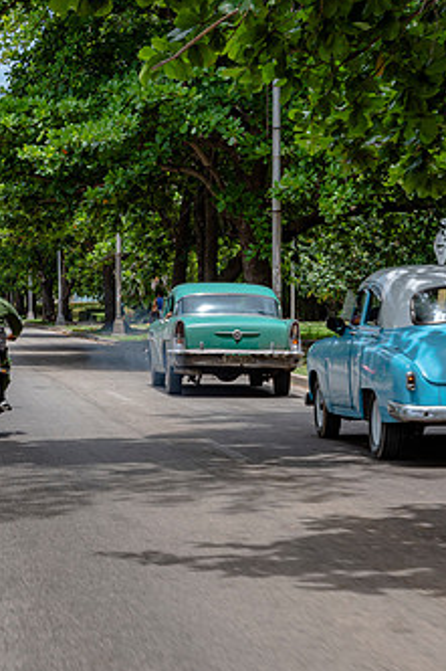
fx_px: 2214
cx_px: 327
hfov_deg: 11.5
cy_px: 377
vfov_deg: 17.2
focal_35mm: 119
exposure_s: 1/100
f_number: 10
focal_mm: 68
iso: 100
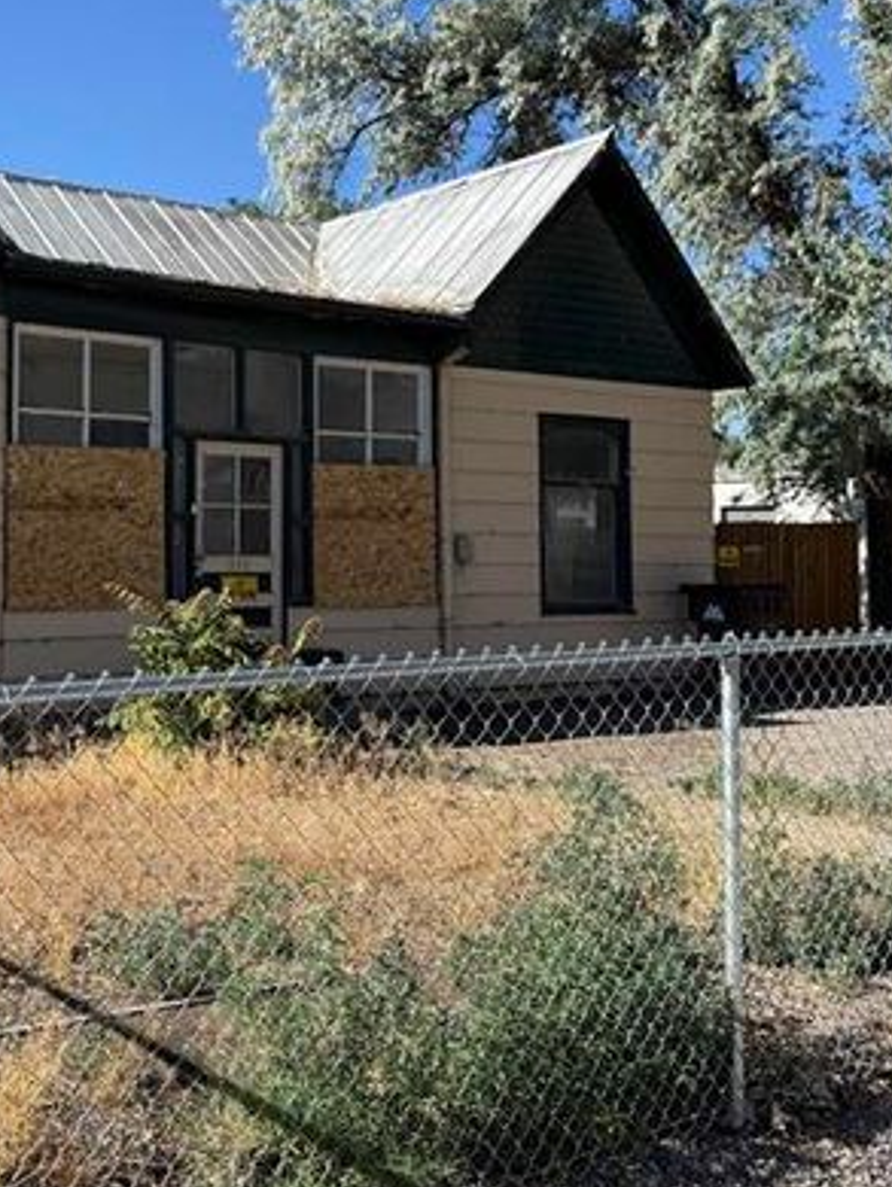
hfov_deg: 34.2
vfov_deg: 45.6
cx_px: 189
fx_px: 1407
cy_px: 513
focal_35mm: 41
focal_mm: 6.76
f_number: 1.78
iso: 80
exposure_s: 1/2703
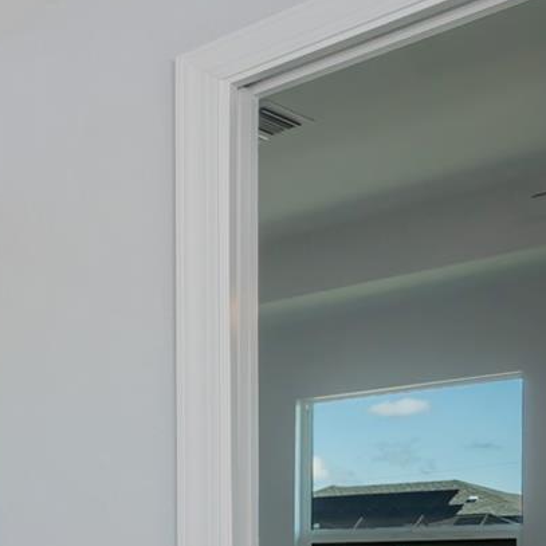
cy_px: 571
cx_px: -470
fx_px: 892
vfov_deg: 31.0
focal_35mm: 50
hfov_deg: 20.9
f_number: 6.3
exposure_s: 1/125
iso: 100
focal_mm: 10
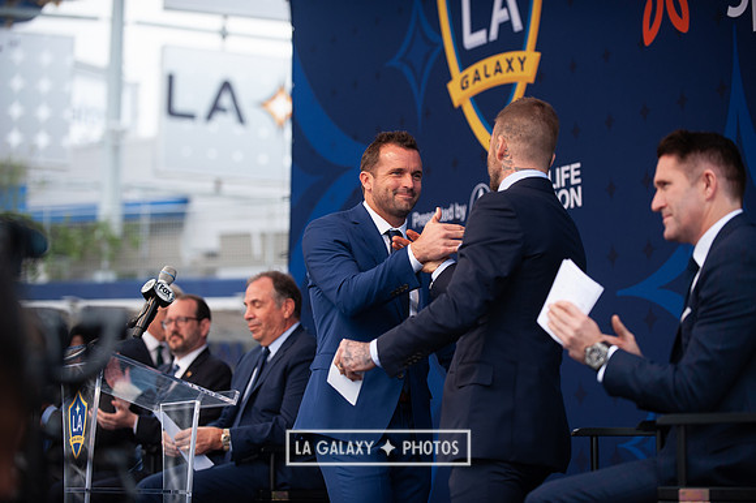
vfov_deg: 11.4
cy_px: 252
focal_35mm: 120
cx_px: 378
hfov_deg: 17.1
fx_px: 2518
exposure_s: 1/1250
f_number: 2.8
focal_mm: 120
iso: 400
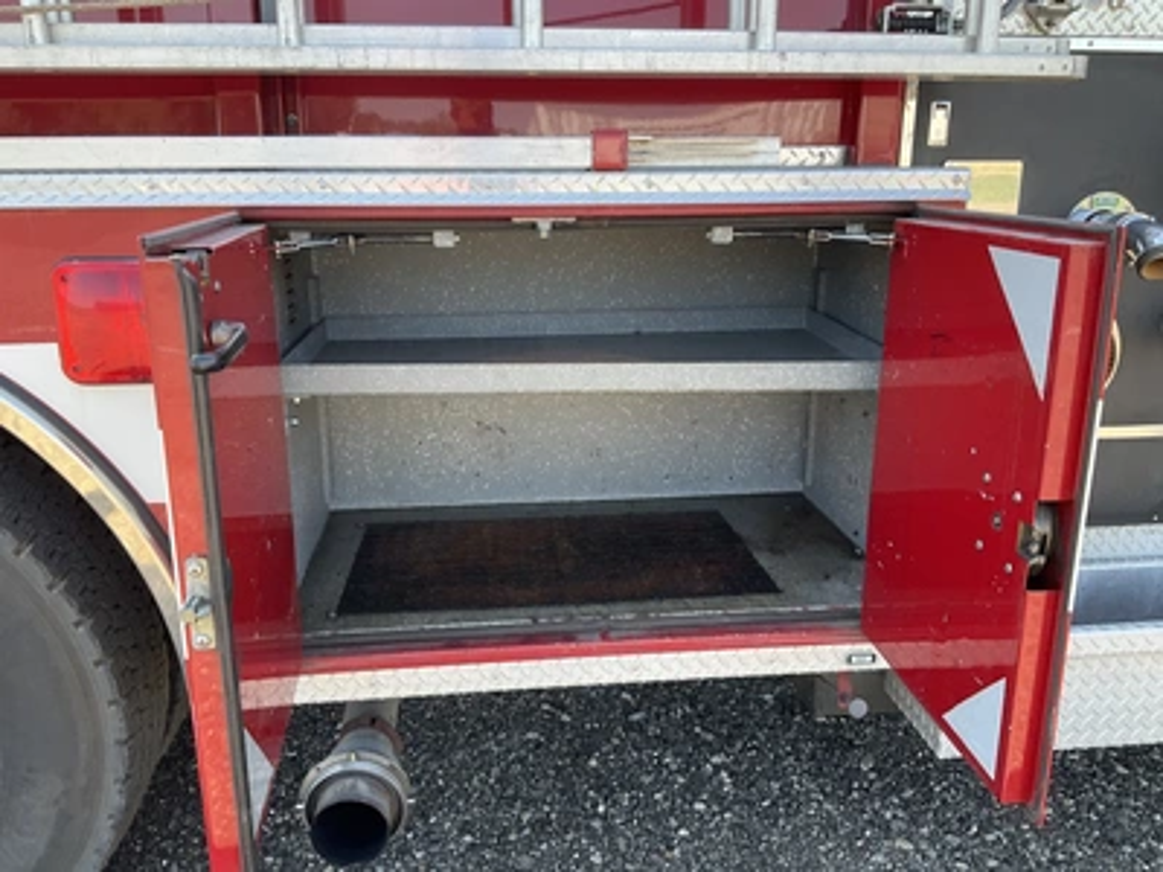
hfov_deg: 61.7
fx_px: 974
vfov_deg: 48.2
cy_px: 436
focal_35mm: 29
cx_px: 582
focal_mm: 3
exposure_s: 1/172
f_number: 1.8
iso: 32
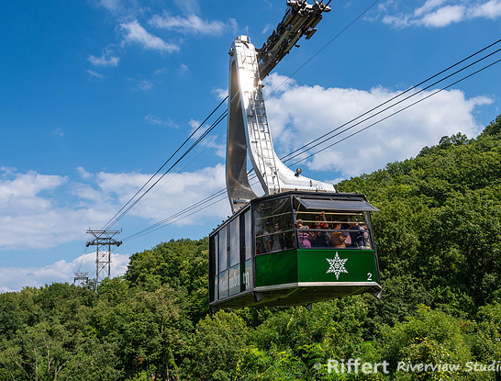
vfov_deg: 40.0
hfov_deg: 51.1
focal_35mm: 36
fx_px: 524
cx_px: 243
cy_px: 194
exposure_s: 1/400
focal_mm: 28
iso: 100
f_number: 8
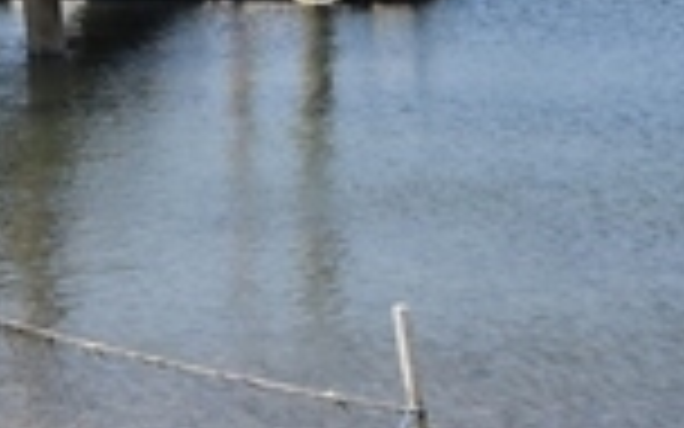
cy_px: -547
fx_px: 3840
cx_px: -580
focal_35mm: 206
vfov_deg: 6.1
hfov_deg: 9.6
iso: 200
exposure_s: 1/400
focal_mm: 20
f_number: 10
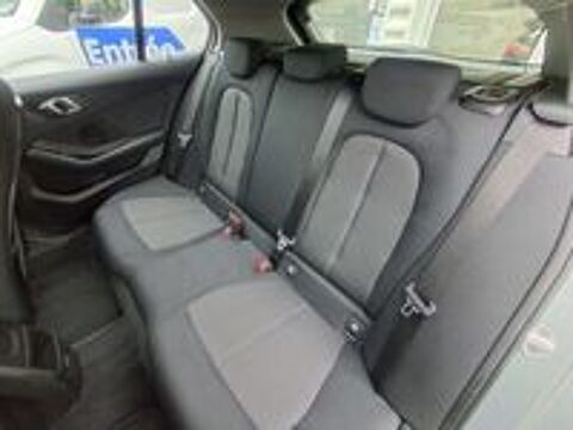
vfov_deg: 78.1
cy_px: 215
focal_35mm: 16
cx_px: 286
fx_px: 265
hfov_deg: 94.5
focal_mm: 1.64
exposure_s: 1/50
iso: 500
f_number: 2.2
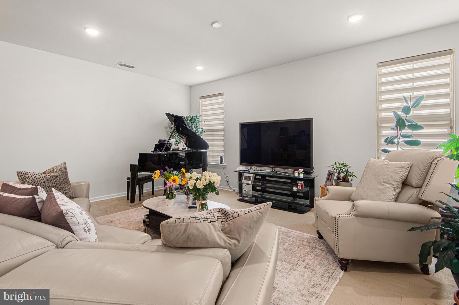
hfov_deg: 93.3
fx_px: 217
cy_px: 152
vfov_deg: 70.4
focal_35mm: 17
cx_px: 230
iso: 200
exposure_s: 1/4
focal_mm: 17
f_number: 9
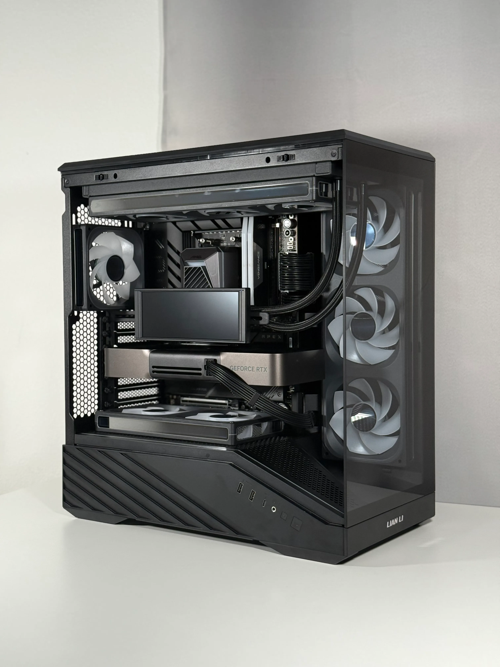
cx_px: 250
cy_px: 334
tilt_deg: -2.8
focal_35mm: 48
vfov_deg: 39.7
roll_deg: -0.6
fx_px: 924
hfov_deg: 30.3
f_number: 1.78
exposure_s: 1/60
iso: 160
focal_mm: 6.76
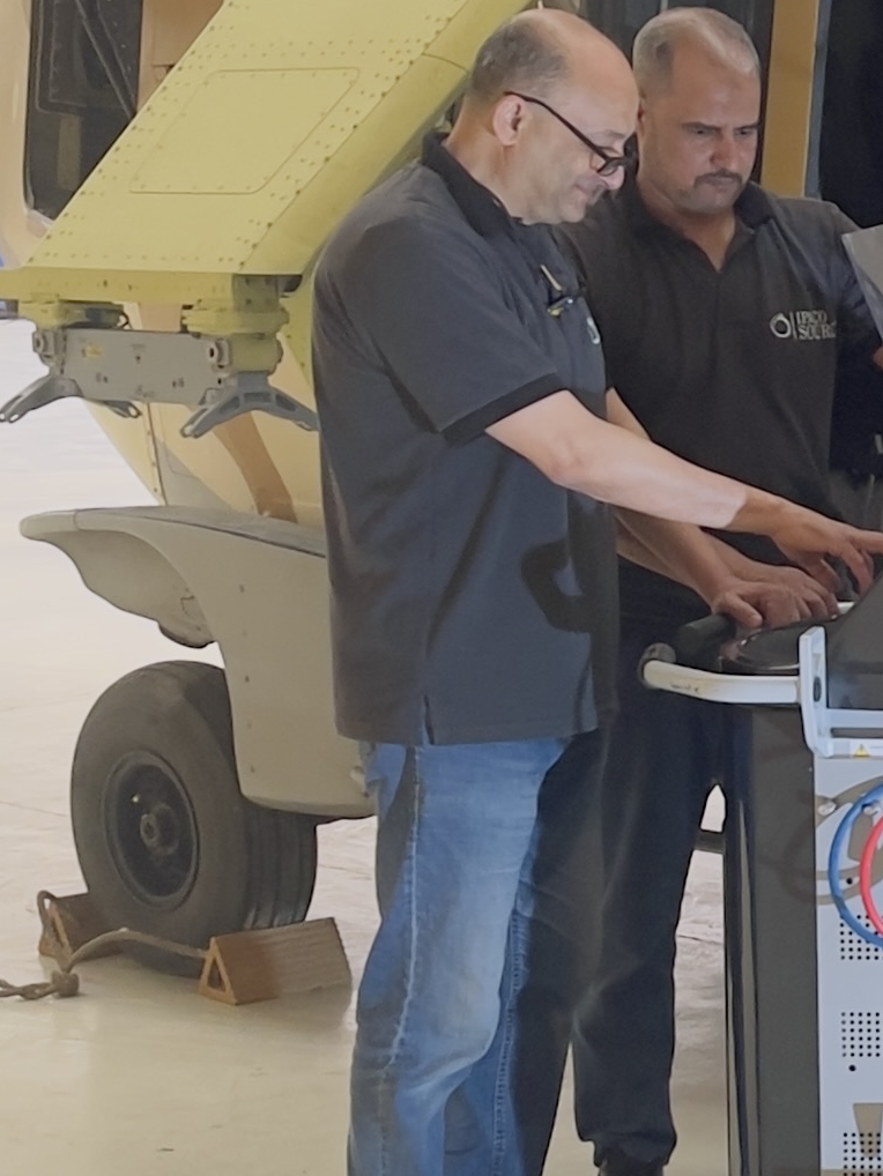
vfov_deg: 19.8
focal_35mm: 99
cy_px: 725
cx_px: 1649
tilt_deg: -11.2
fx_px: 3366
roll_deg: -0.8
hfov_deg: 13.3
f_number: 1.6
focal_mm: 5.1
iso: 100
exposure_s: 1/50
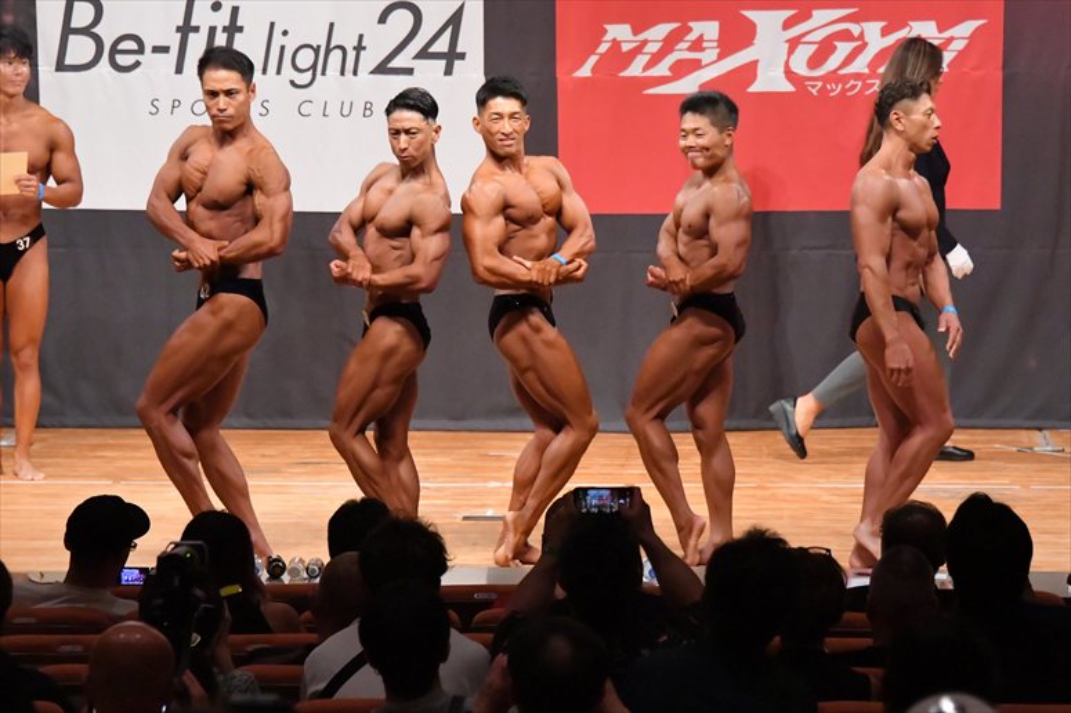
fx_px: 6007
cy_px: 356
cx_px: 536
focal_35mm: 202
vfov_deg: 6.8
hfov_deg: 10.2
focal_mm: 135
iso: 11400
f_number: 5.6
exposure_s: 1/400
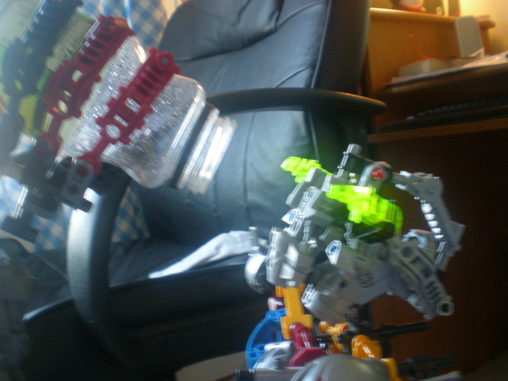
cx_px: 254
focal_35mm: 38
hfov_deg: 49.0
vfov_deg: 37.7
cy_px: 190
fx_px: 558
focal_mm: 6.3
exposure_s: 1/10.3
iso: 200
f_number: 3.1
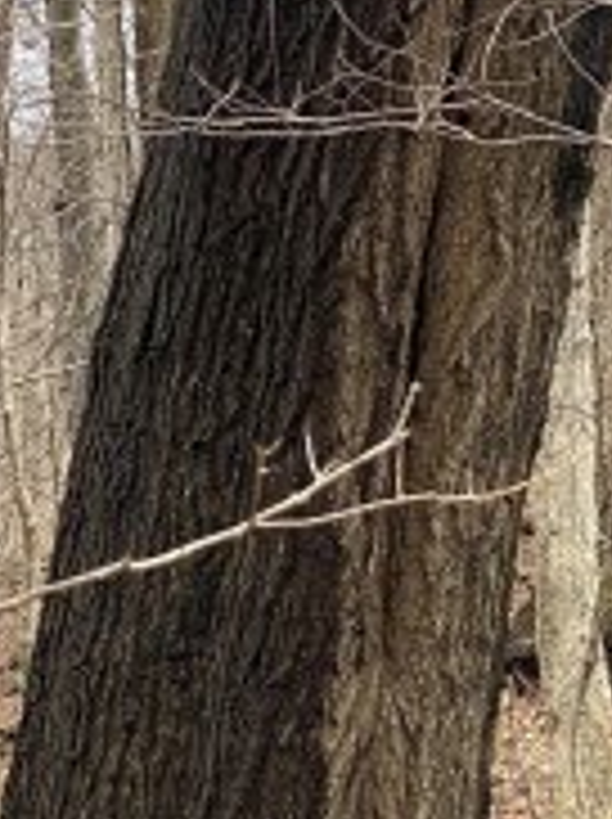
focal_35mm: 191
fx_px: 4513
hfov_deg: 7.6
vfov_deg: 10.3
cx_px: -266
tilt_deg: -6.7
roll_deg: +0.2
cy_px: 790
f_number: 2
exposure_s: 1/121
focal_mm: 6
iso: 50
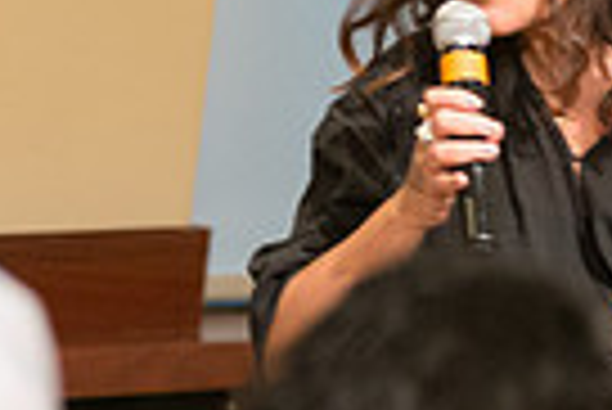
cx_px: 396
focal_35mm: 576
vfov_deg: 2.4
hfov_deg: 3.6
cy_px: 115
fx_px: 9802
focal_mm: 135
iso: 2500
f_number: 4
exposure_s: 1/125
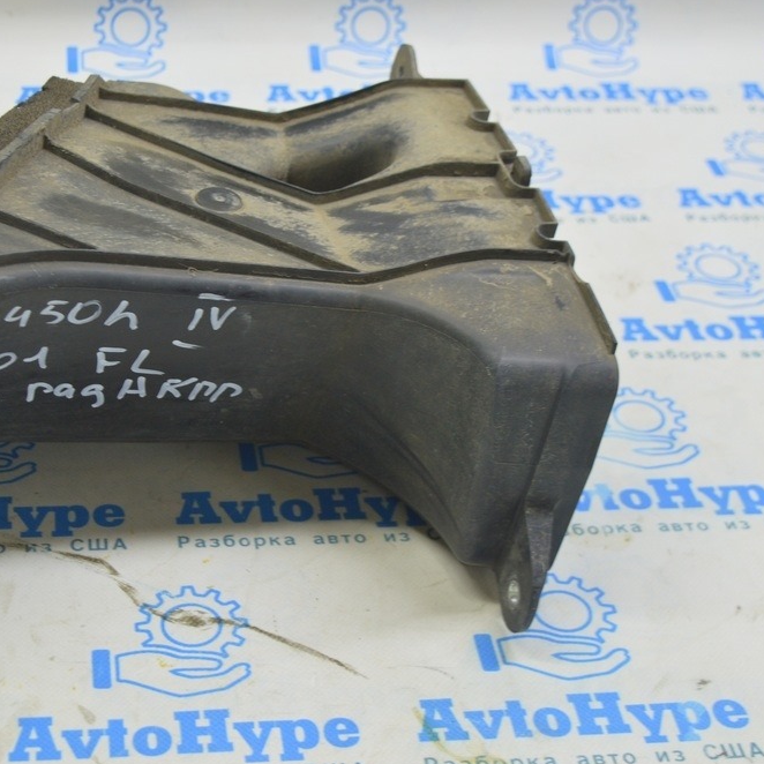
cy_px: 379
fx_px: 1673
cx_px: 235
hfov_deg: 25.5
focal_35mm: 67
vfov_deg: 25.7
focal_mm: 34
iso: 400
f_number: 5.6
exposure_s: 1/20
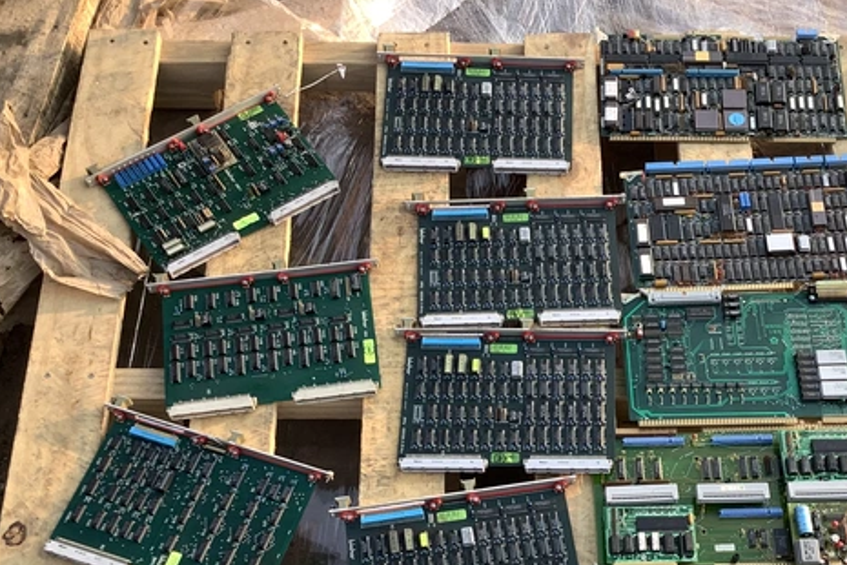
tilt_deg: -66.1
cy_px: 466
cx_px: 537
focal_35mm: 52
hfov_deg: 37.9
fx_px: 1223
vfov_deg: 25.5
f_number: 2.4
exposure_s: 1/152
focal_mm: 3.3
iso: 25
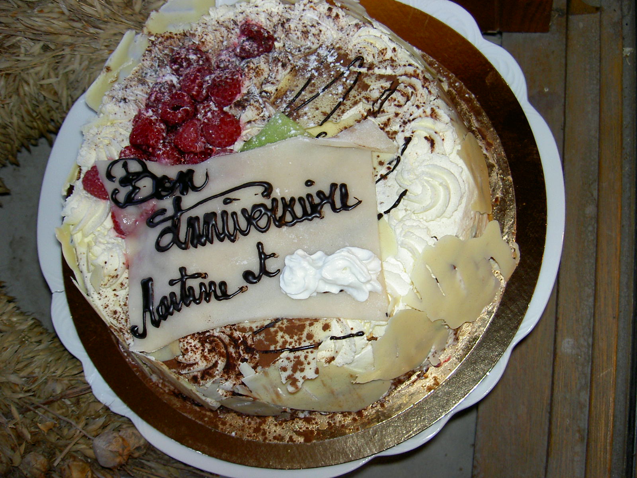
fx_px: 718
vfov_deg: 36.8
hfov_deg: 47.9
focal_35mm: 39
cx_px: 318
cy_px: 239
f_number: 2.8
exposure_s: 1/59.5
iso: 100
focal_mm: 8
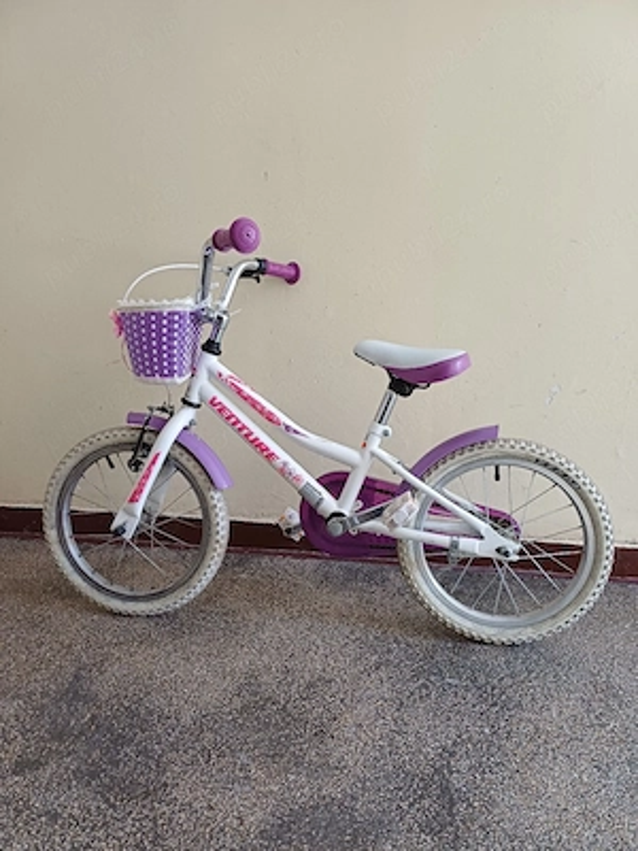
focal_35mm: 25
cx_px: 319
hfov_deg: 54.9
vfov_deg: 69.4
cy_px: 426
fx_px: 614
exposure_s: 1/50
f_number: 1.8
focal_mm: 4.65
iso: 320
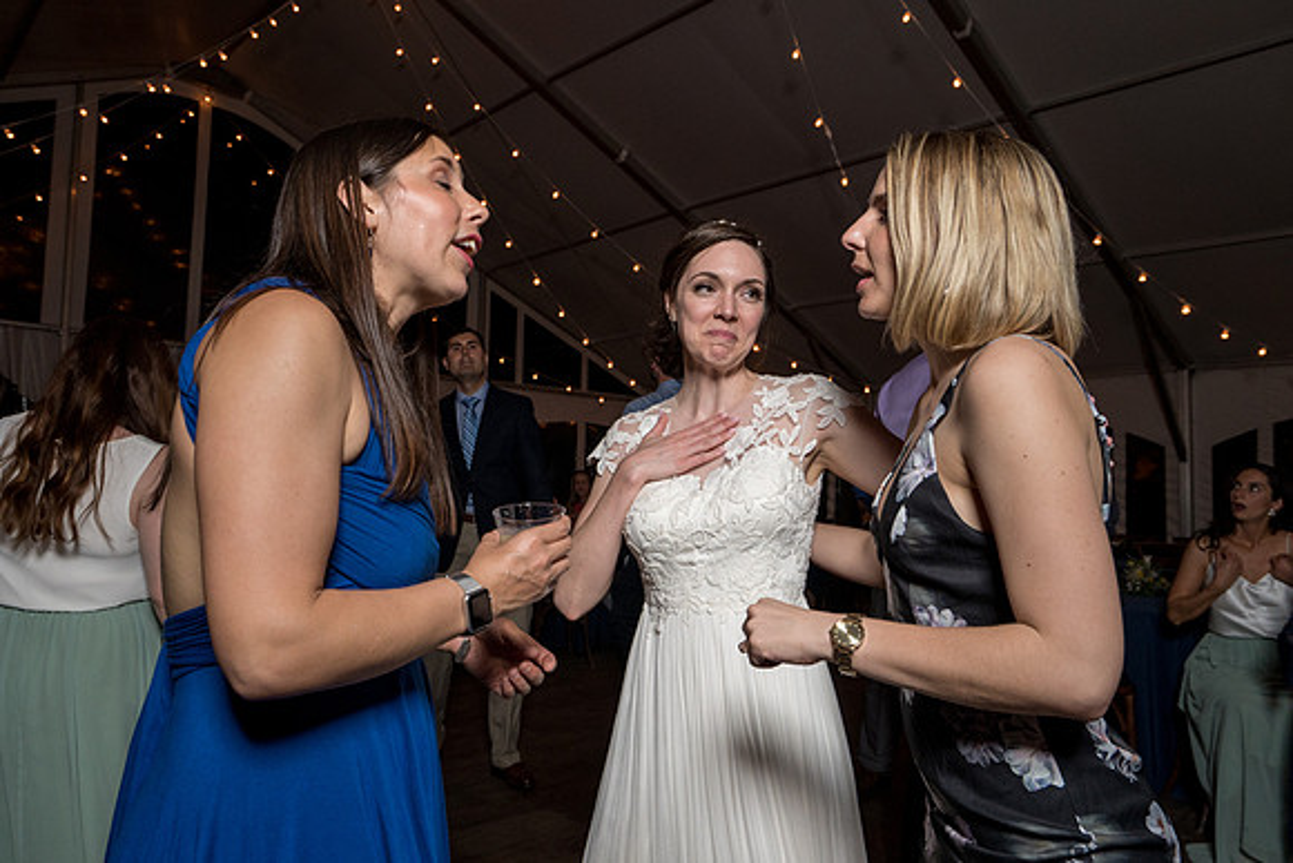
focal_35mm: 25
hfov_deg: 70.8
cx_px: 612
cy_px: 432
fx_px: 909
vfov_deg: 50.8
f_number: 5.6
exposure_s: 1/200
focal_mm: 23
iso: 2000
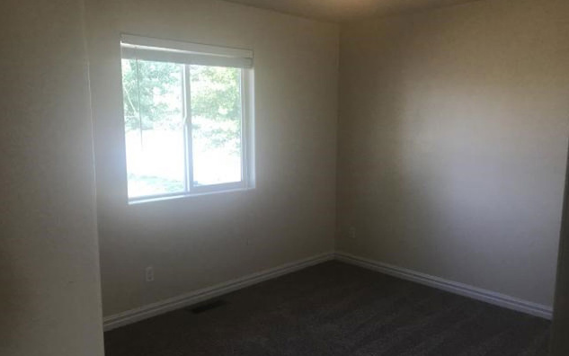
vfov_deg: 41.8
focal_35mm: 30
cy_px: 195
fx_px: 465
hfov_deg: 62.9
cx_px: 284
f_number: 1.8
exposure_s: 1/40
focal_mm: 3.99
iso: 25
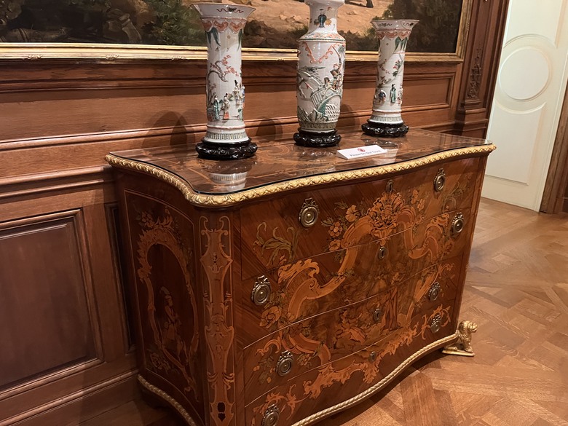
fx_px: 427
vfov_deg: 53.1
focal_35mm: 26
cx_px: 284
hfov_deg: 67.3
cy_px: 213
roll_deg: -1.0
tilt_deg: -20.9
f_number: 1.6
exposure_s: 1/30
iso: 640
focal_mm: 5.1
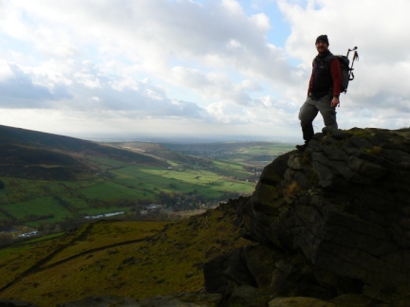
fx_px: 426
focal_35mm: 36
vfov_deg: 39.7
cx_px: 205
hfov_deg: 51.4
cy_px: 154
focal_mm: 6
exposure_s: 1/400
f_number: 6.3
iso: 80
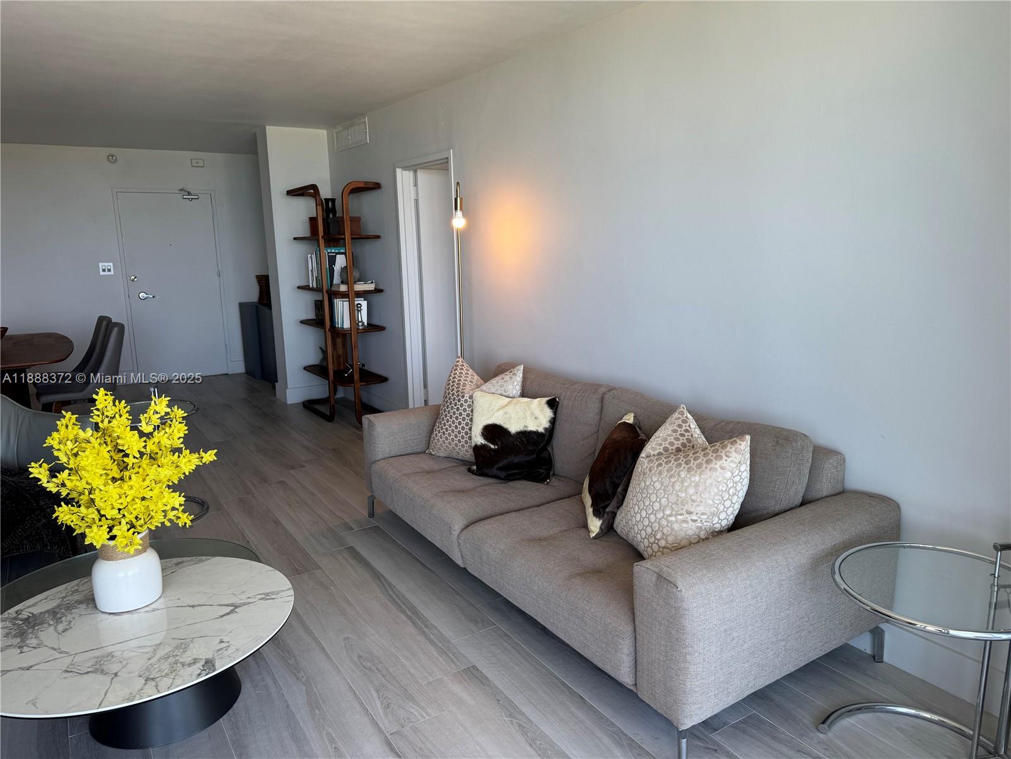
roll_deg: +1.1
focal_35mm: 24
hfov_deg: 71.6
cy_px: 380
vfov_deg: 56.8
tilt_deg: -10.4
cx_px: 506
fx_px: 701
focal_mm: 6.76
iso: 64
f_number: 1.78
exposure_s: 1/120
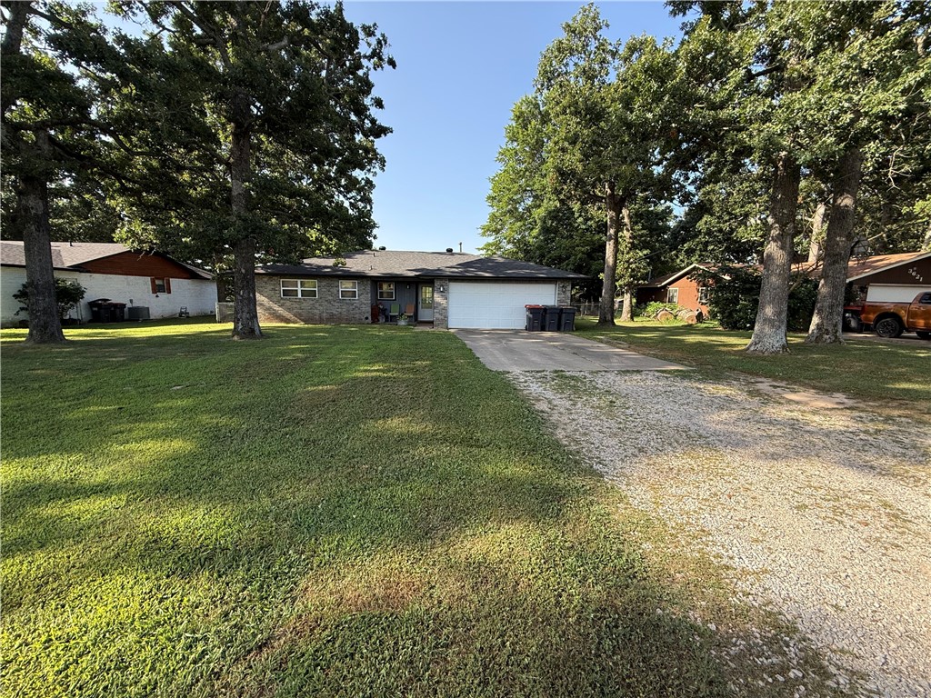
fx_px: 377
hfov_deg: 102.1
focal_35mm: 14
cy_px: 349
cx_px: 466
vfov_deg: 85.7
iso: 64
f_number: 2.2
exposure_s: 1/458
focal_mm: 2.22
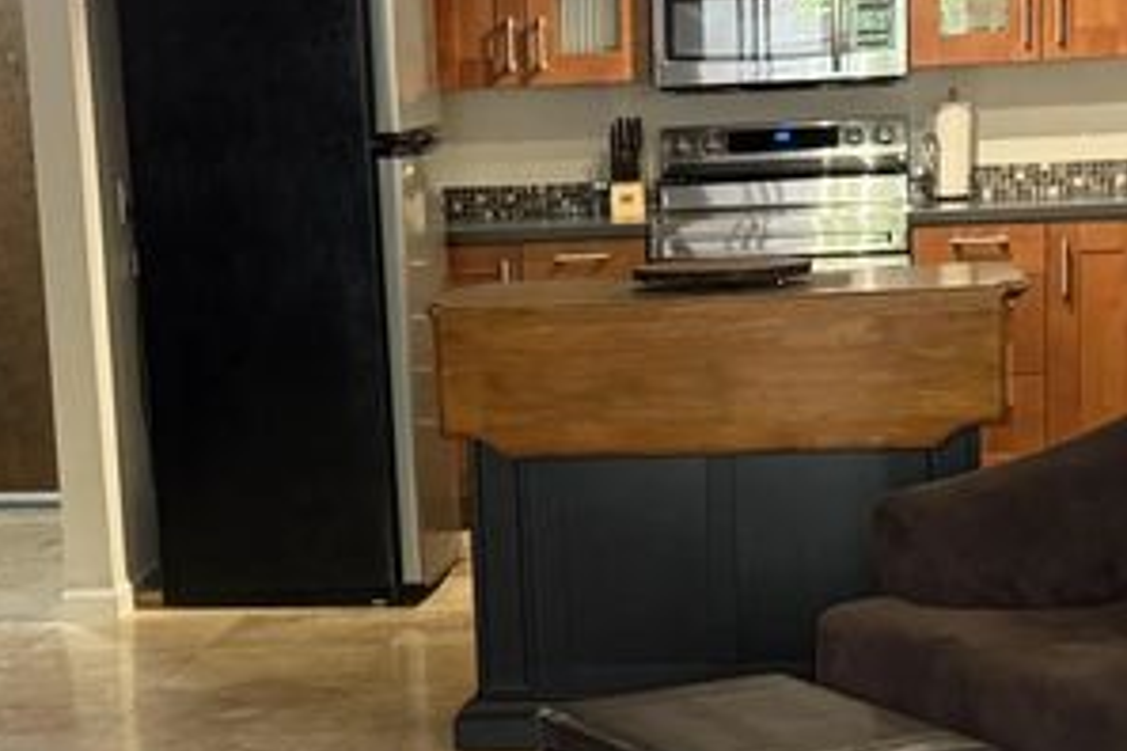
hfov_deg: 23.6
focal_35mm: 86
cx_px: 463
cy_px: 588
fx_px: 2692
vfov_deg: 15.8
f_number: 1.78
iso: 400
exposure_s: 1/60
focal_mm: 6.76
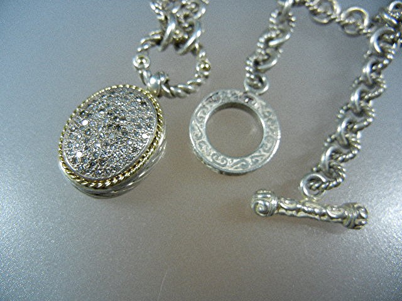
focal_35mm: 30
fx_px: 348
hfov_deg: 60.0
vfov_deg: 46.8
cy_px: 150
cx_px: 201
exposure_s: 1/56.6
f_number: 3.5
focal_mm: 5.4
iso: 296
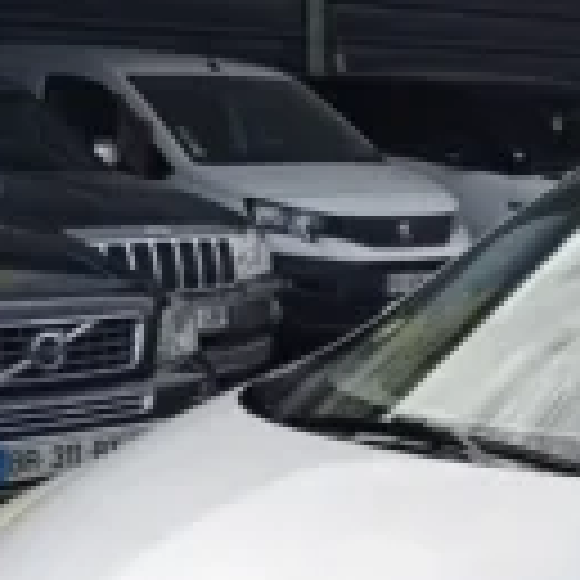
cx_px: 679
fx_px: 2180
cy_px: 580
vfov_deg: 14.9
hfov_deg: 14.7
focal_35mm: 115
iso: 100
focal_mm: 3.46
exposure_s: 1/899
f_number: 2.2
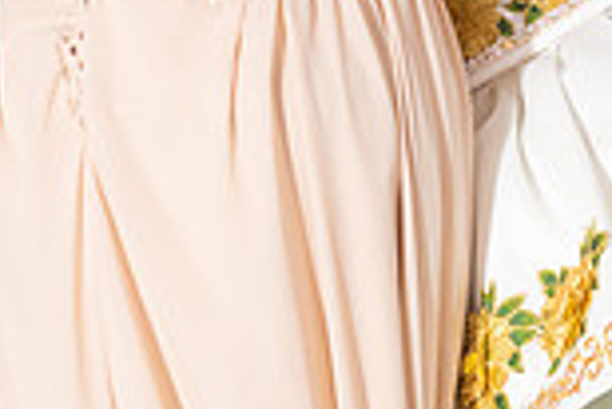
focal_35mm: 263
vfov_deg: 5.2
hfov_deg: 7.8
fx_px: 4475
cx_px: 282
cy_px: -244
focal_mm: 70
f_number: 4.5
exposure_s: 1/200
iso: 500
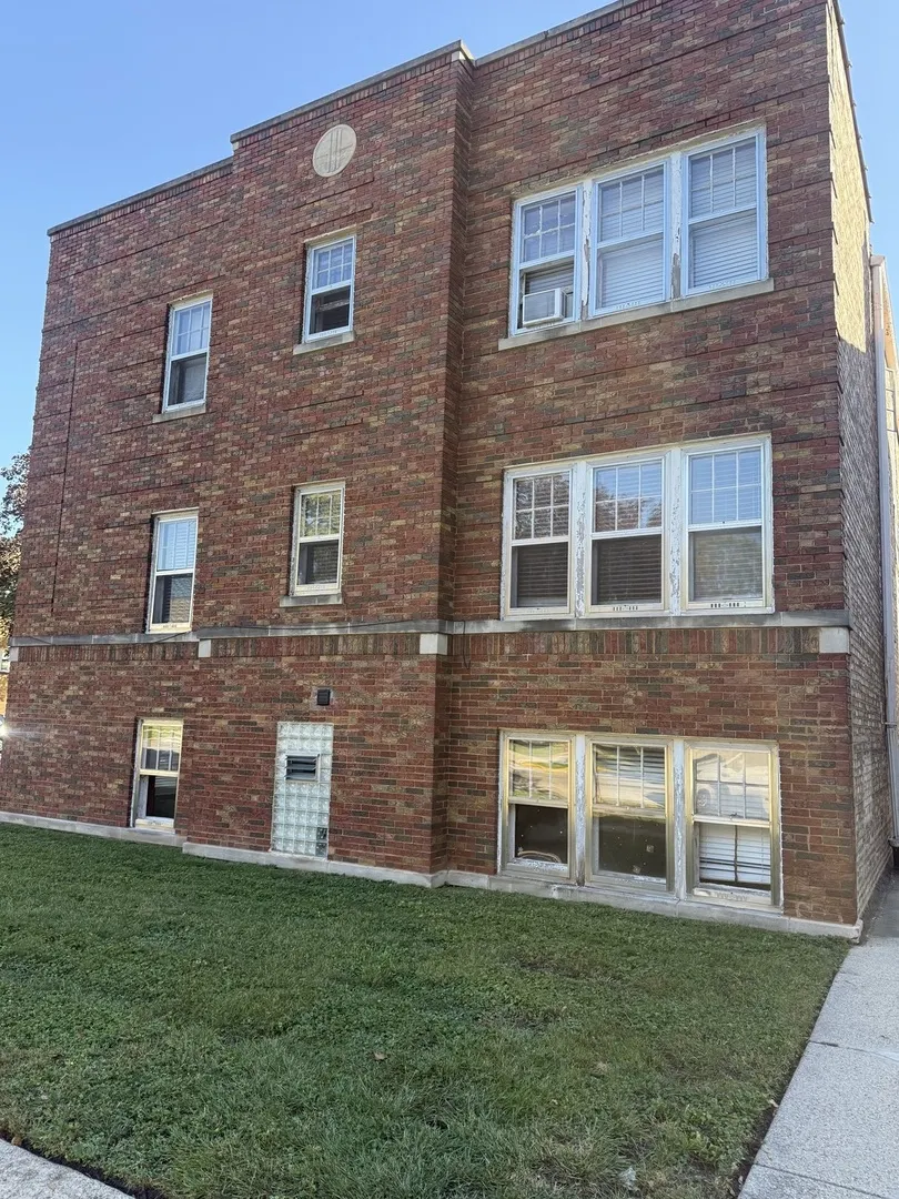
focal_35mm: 24
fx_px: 831
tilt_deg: +7.6
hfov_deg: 56.8
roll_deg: -2.1
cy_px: 600
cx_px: 450
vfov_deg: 71.6
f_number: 1.78
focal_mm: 6.76
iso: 100
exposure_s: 1/607
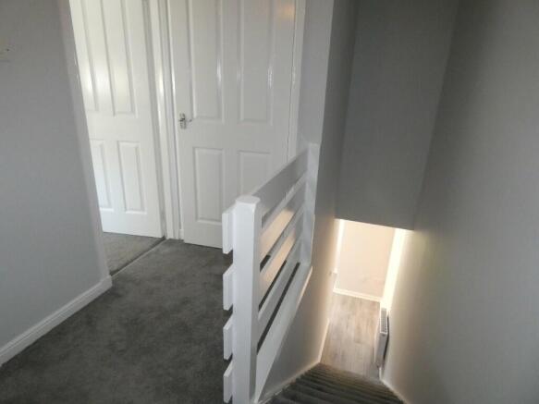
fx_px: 311
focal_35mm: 20
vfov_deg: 66.0
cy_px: 202
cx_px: 270
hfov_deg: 81.8
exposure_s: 1/60
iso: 800
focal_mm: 3.6
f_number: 2.8
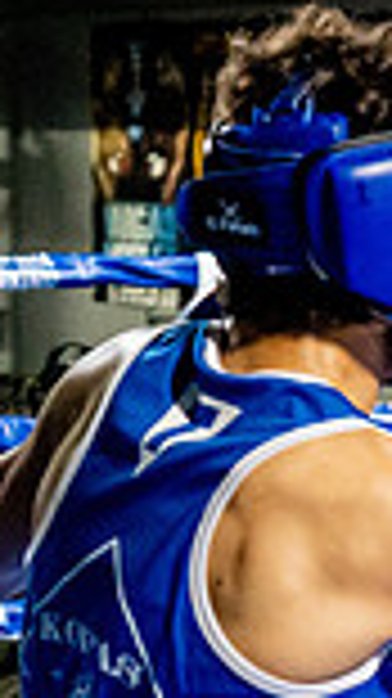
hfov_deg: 5.8
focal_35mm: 204
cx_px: 698
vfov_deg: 10.5
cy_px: 700
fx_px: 3776
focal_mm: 35
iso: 5000
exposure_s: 1/800
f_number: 2.8
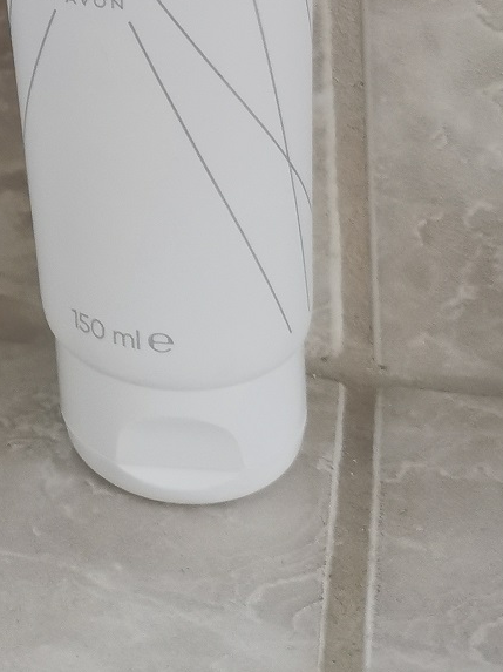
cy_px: -233
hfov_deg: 15.7
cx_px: -254
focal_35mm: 86
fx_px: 1668
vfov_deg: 20.5
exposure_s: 1/33.3
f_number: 1.6
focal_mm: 5.56
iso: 400
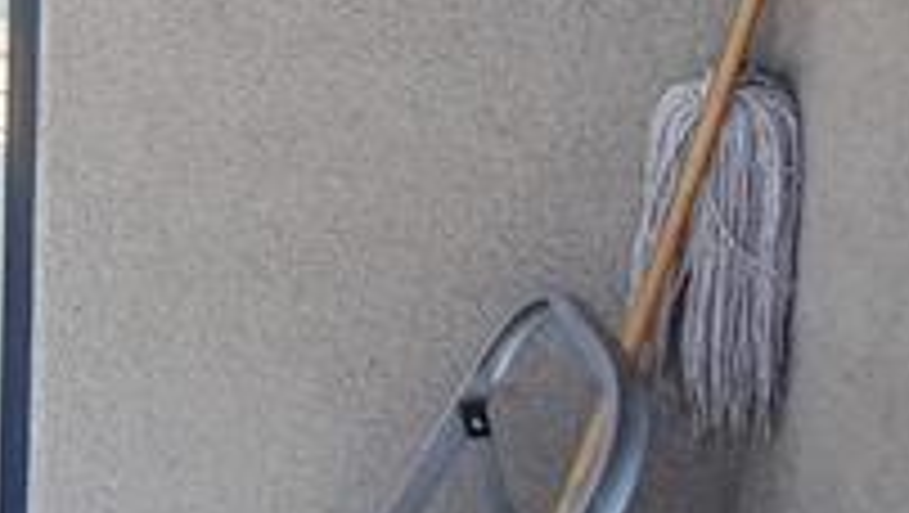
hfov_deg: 30.3
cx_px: -261
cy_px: -86
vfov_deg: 20.6
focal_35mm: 55
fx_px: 1327
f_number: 2.2
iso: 50
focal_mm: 1.46
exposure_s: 1/100
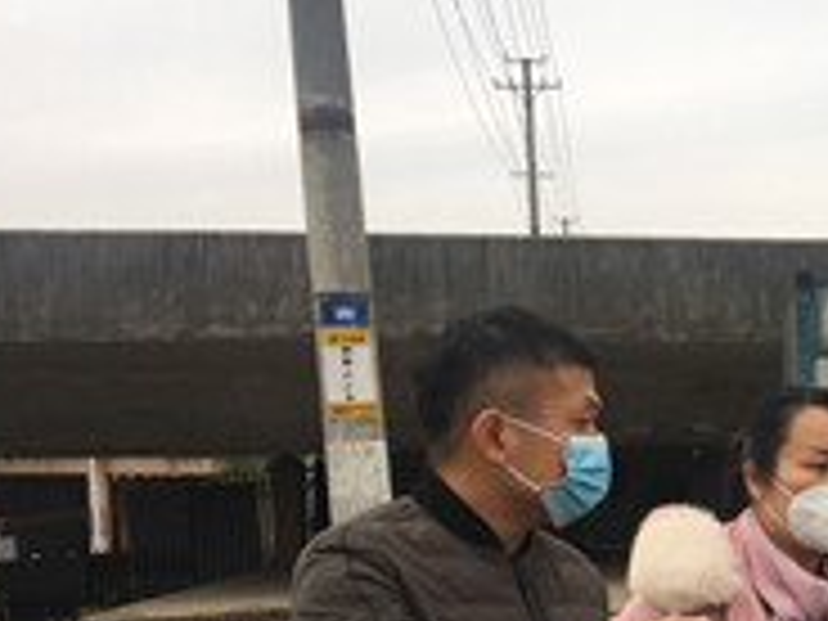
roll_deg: -0.6
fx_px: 1890
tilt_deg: -4.2
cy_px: 659
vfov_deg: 18.1
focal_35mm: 79
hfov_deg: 22.8
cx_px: 990
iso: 25
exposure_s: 1/125
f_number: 2.2
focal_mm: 4.15
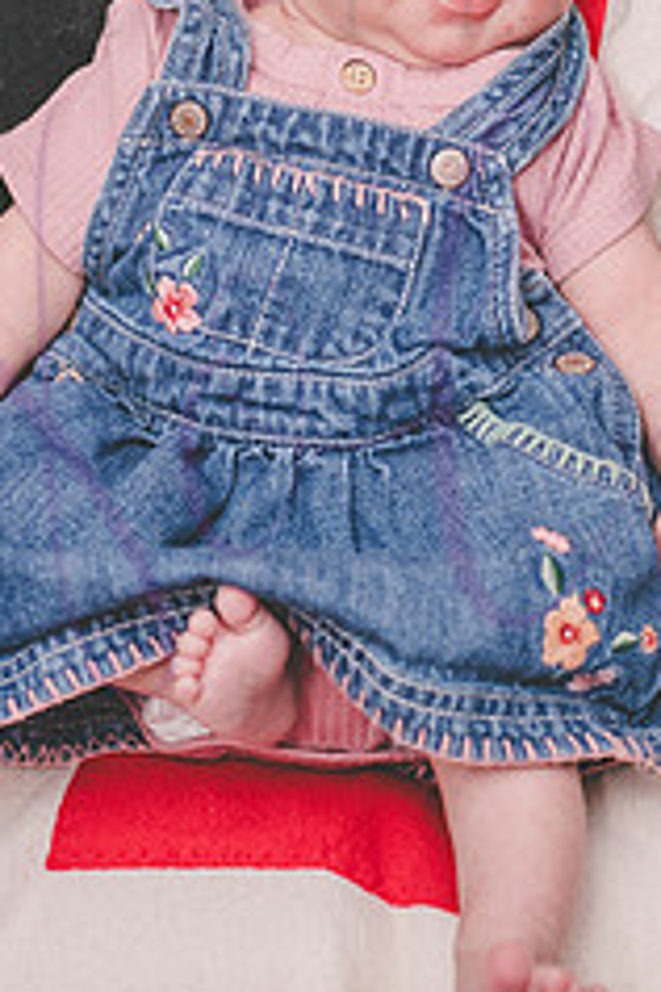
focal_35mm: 95
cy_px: 151
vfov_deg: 21.1
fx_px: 2616
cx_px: 347
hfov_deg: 14.4
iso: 800
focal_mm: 50
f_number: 4
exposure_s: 1/250
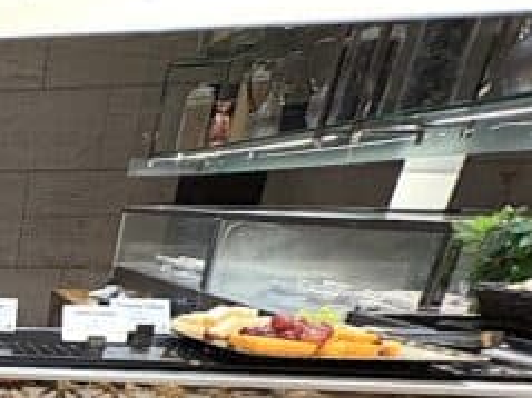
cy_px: 469
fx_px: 691
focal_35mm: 45
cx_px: -267
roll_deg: +1.2
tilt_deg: -22.2
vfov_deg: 28.3
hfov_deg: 28.0
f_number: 2.2
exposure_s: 1/50
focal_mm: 2.22
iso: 250
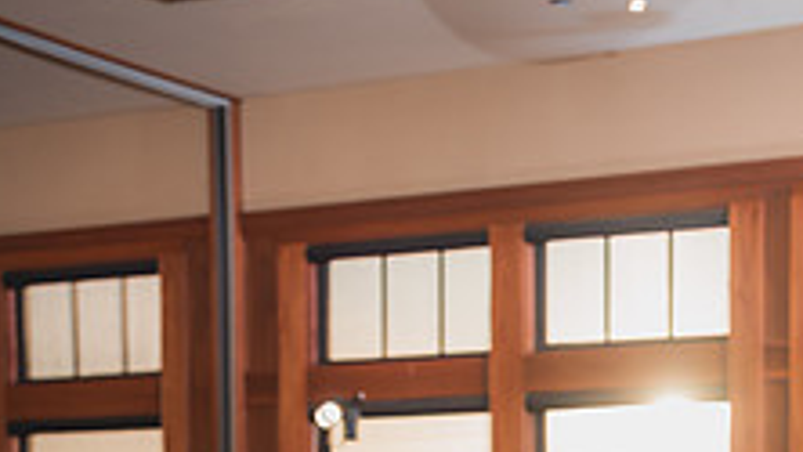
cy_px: 796
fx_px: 2258
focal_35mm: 106
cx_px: 474
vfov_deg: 10.8
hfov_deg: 20.1
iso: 125
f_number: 1.8
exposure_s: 1/250
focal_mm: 50
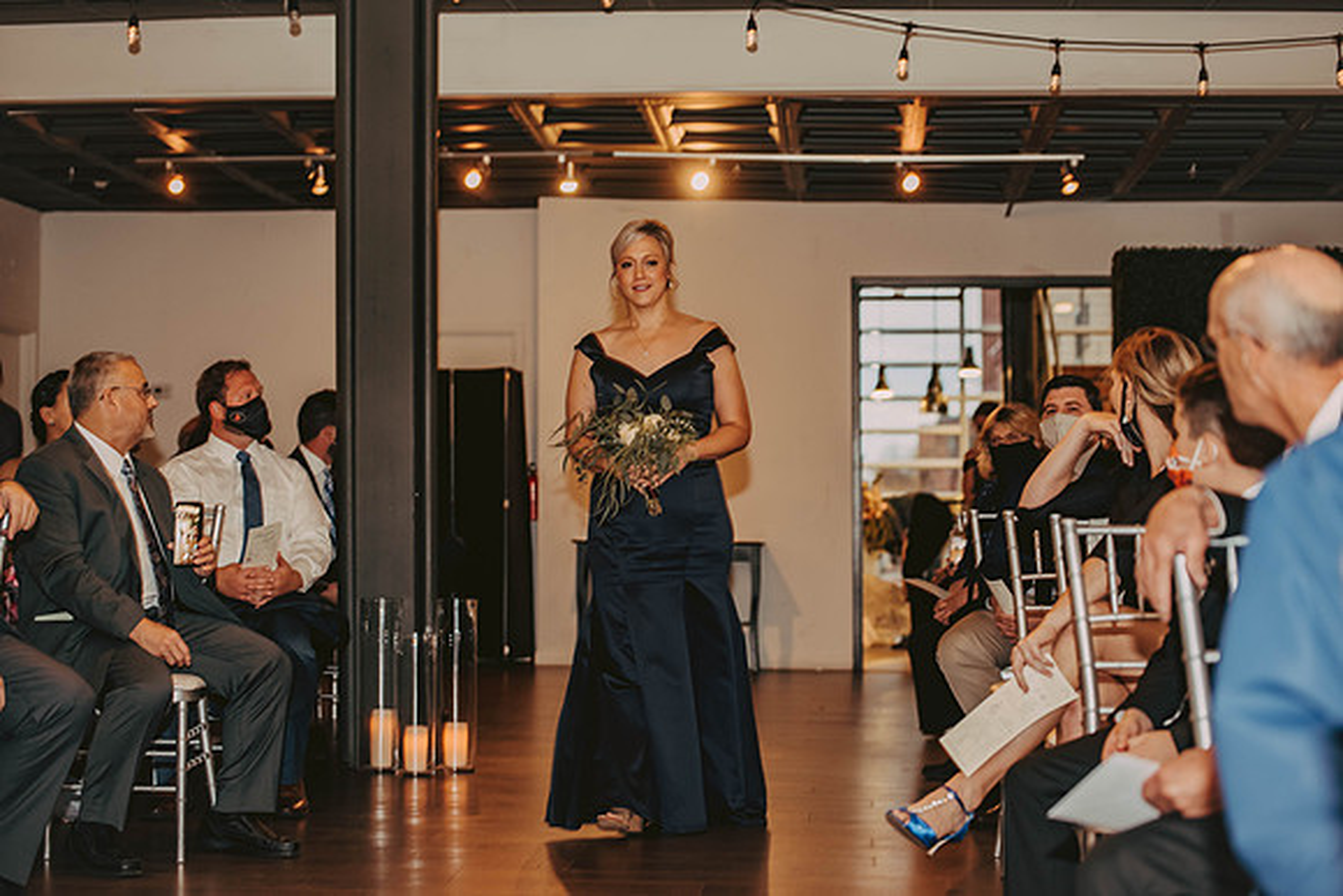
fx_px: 2612
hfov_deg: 28.8
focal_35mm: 70
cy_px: 448
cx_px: 672
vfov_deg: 19.5
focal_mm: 70
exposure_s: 1/60
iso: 500
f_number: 3.2
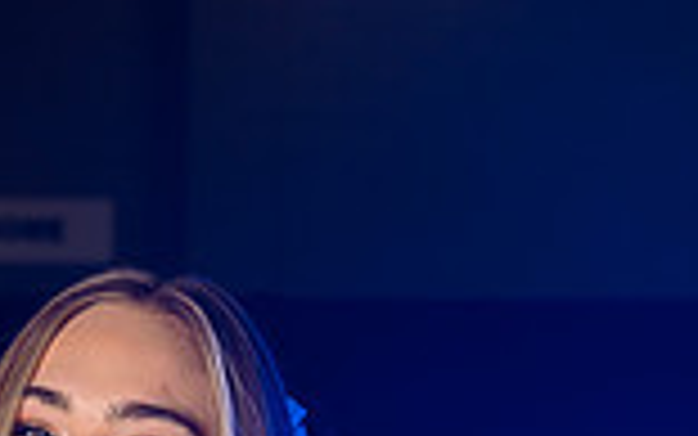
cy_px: 1007
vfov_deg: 8.0
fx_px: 2931
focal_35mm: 154
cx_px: 131
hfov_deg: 13.5
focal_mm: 52
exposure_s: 1/250
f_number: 5.6
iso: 100
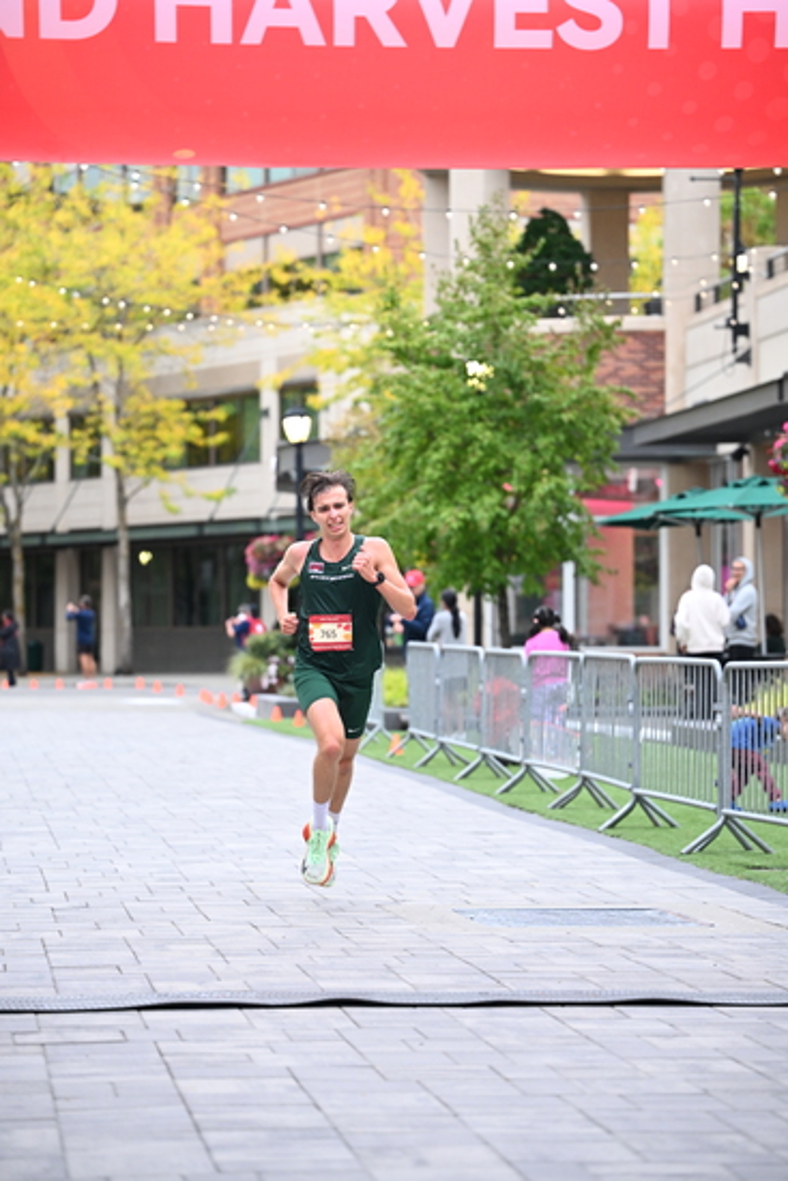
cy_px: 590
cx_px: 394
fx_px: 3379
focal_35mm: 103
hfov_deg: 13.3
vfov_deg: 19.8
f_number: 2.8
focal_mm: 103
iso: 1600
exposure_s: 1/640
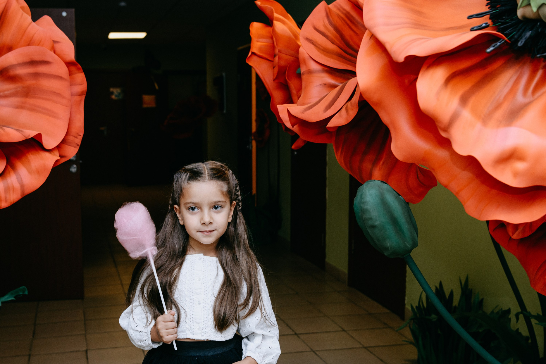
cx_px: 231
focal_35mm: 48
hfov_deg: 41.0
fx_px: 728
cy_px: 203
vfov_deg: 28.1
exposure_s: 1/160
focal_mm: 35
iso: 320
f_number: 4
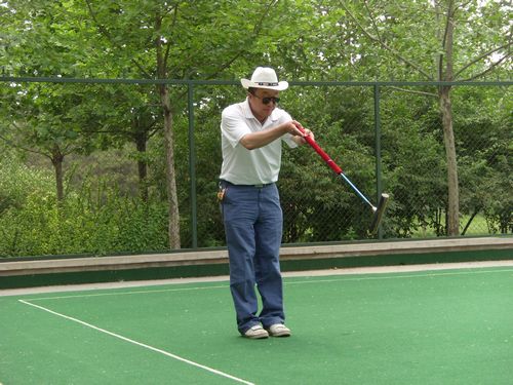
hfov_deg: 25.0
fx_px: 1156
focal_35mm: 78
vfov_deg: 18.9
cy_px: 192
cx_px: 256
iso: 80
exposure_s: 1/250
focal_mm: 13
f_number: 4.3
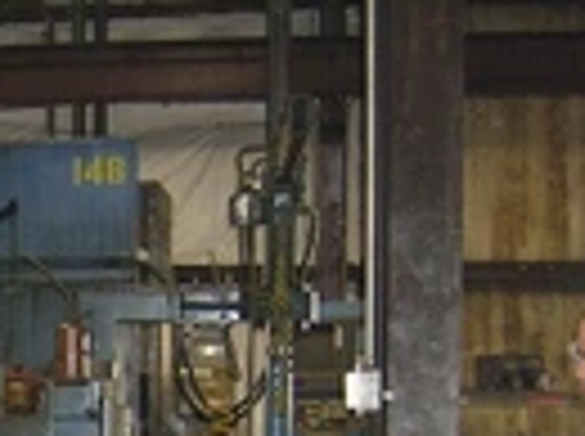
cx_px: -230
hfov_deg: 16.5
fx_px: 1872
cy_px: 598
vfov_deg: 12.8
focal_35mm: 111
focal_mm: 6
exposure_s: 1/60
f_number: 2.8
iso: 200
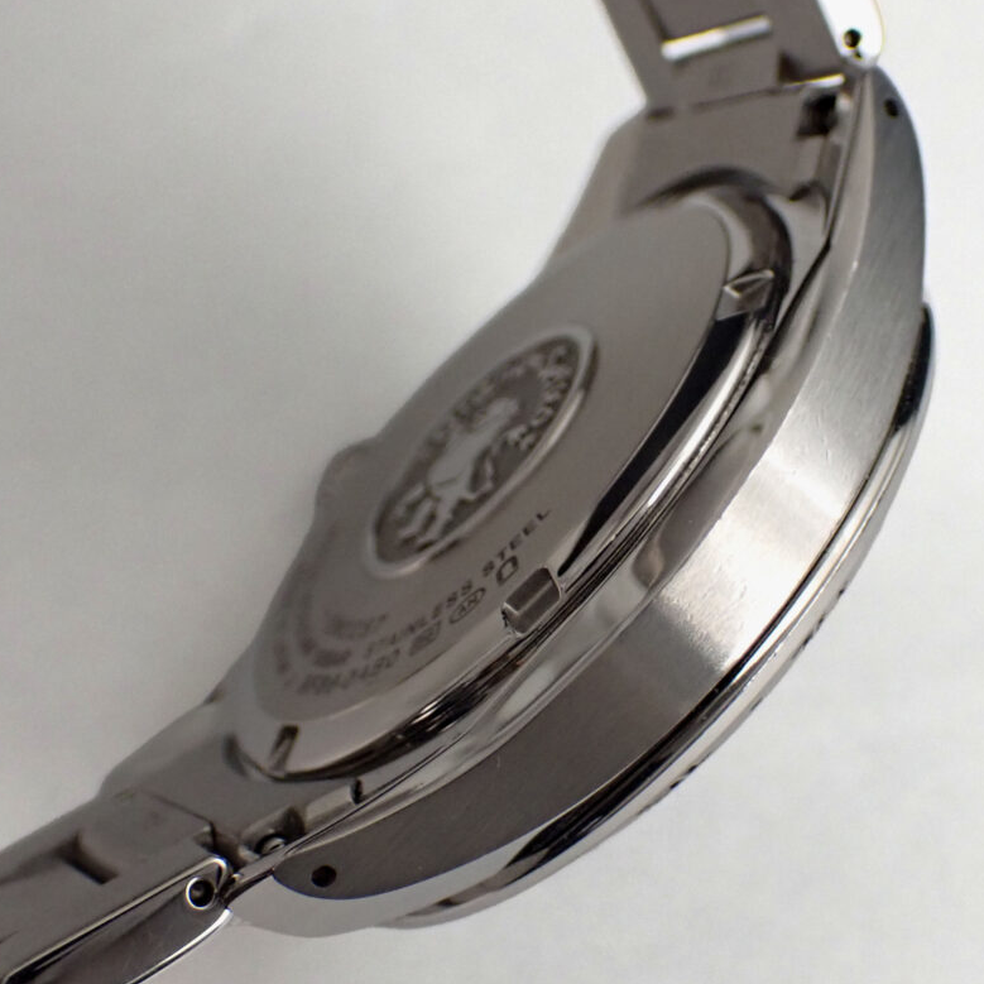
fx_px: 2541
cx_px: 648
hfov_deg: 21.8
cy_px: 452
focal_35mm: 79
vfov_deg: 21.9
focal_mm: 10.35
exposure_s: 1/100
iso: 800
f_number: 3.5
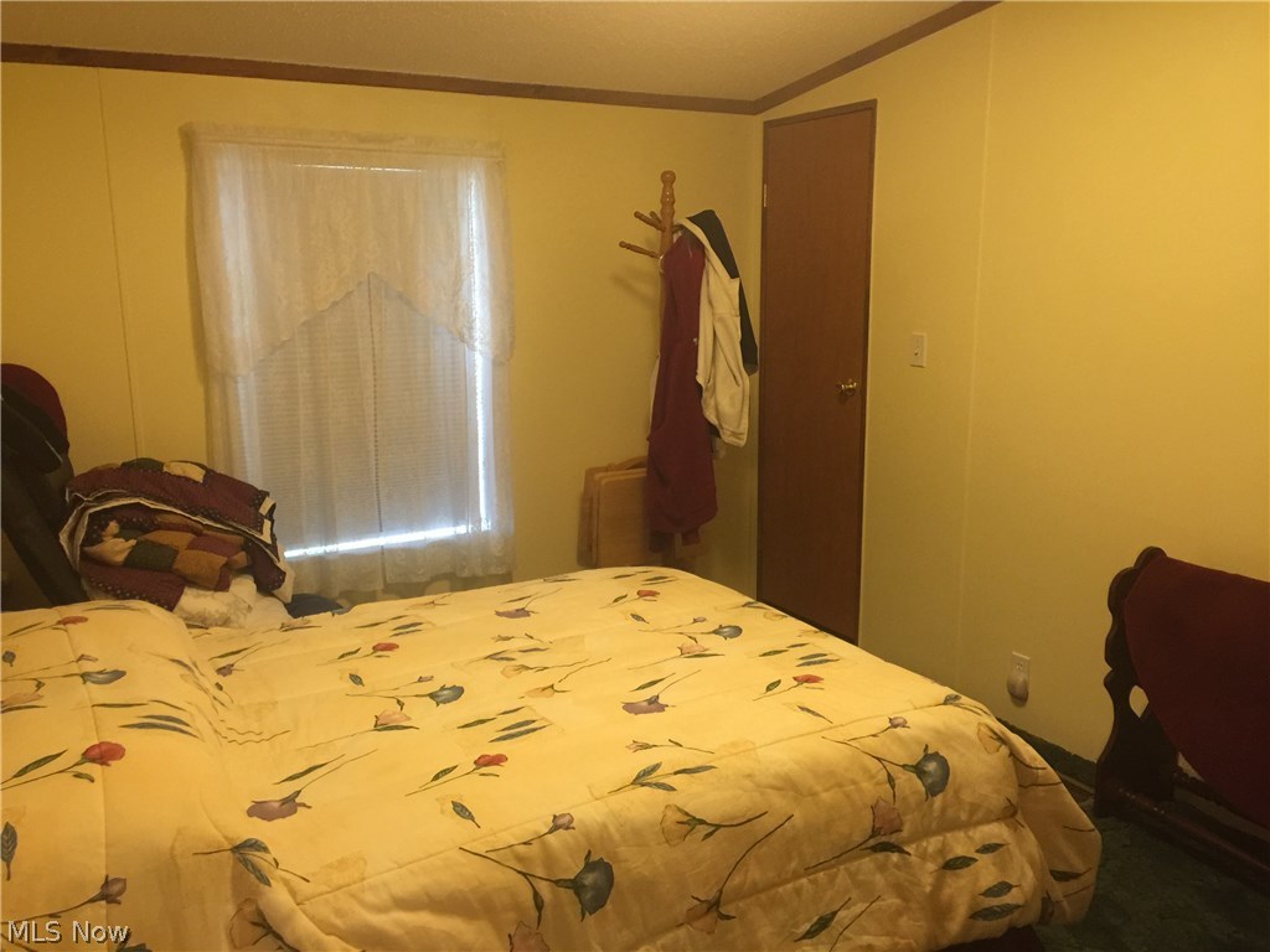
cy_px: 476
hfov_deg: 61.7
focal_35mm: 29
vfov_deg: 48.2
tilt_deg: -10.9
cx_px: 635
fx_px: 1064
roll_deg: -0.5
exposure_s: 1/15
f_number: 2.2
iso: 125
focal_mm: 4.15
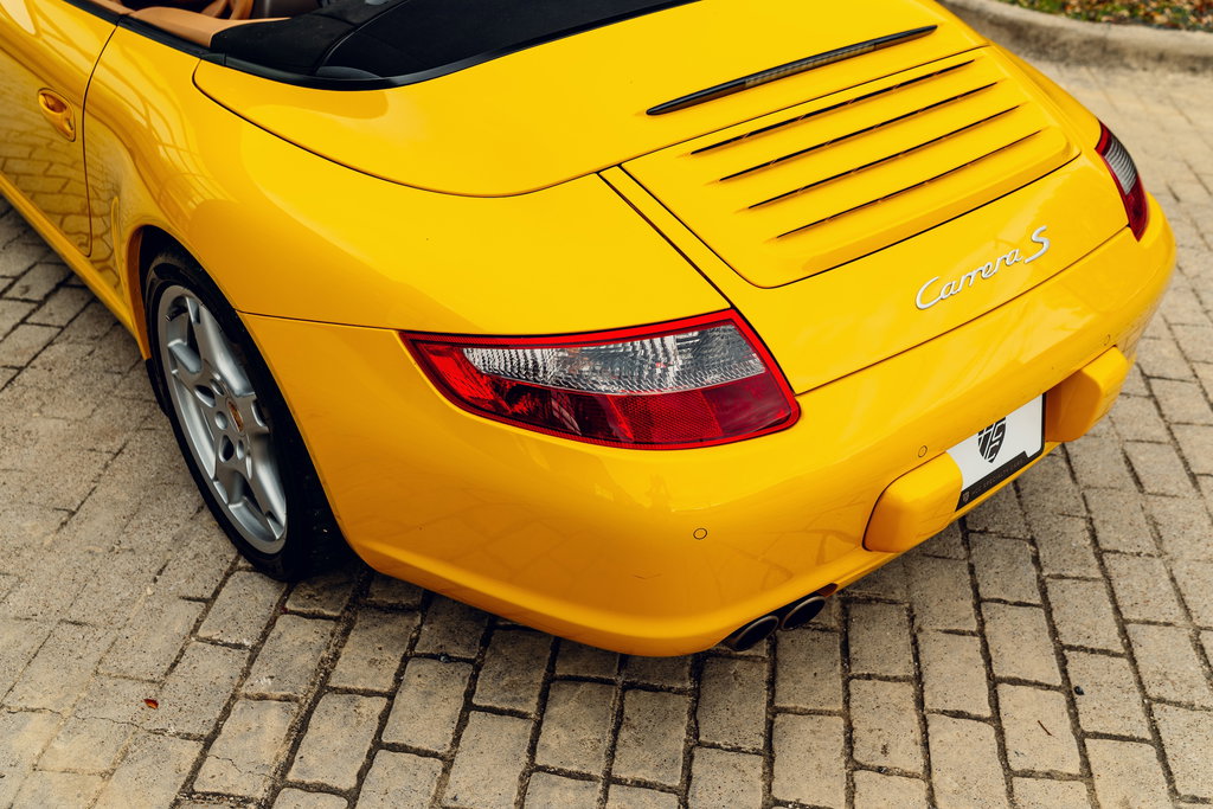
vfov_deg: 37.9
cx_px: 606
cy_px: 404
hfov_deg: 54.4
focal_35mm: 35
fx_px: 1179
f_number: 3.5
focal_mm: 35
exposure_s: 1/160
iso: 100
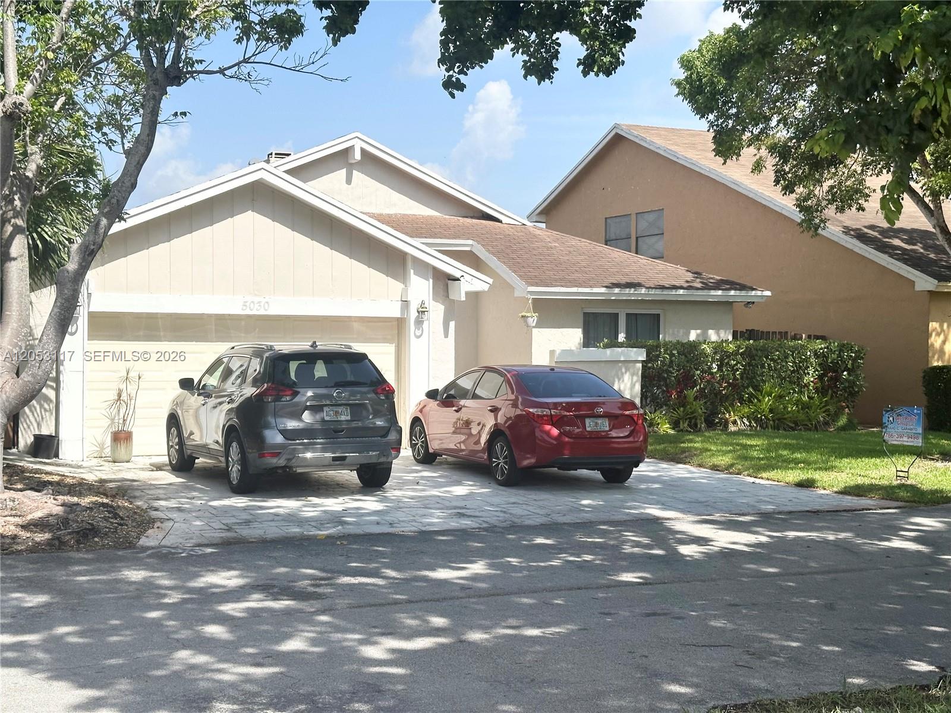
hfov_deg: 39.7
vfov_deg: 30.3
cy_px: 356
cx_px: 476
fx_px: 1319
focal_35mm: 48
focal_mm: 6.86
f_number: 1.78
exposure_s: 1/4566
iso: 64
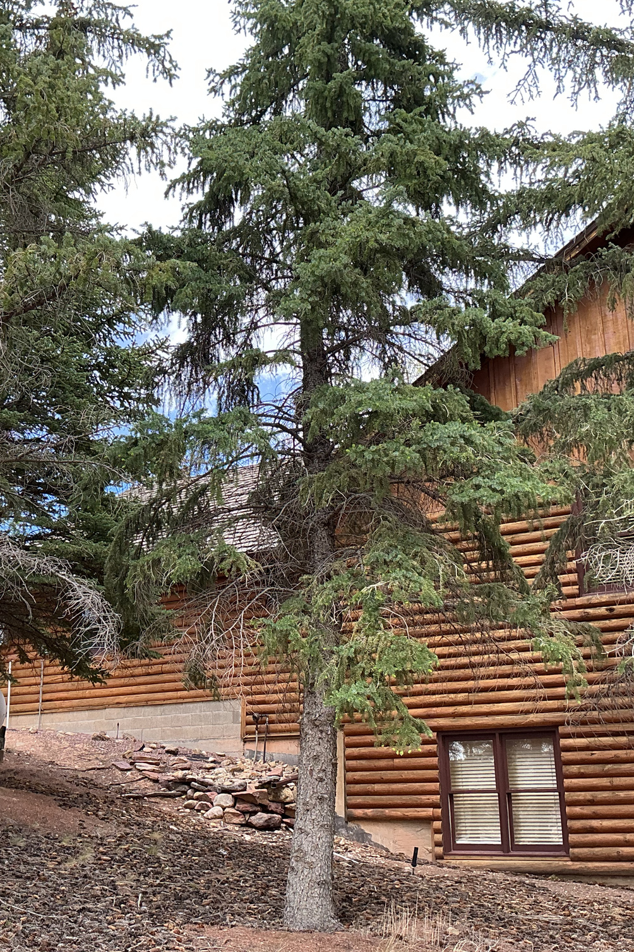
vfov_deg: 47.4
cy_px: 471
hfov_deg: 32.5
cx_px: 244
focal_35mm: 41
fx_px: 1083
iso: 25
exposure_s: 1/259
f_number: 1.8
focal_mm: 3
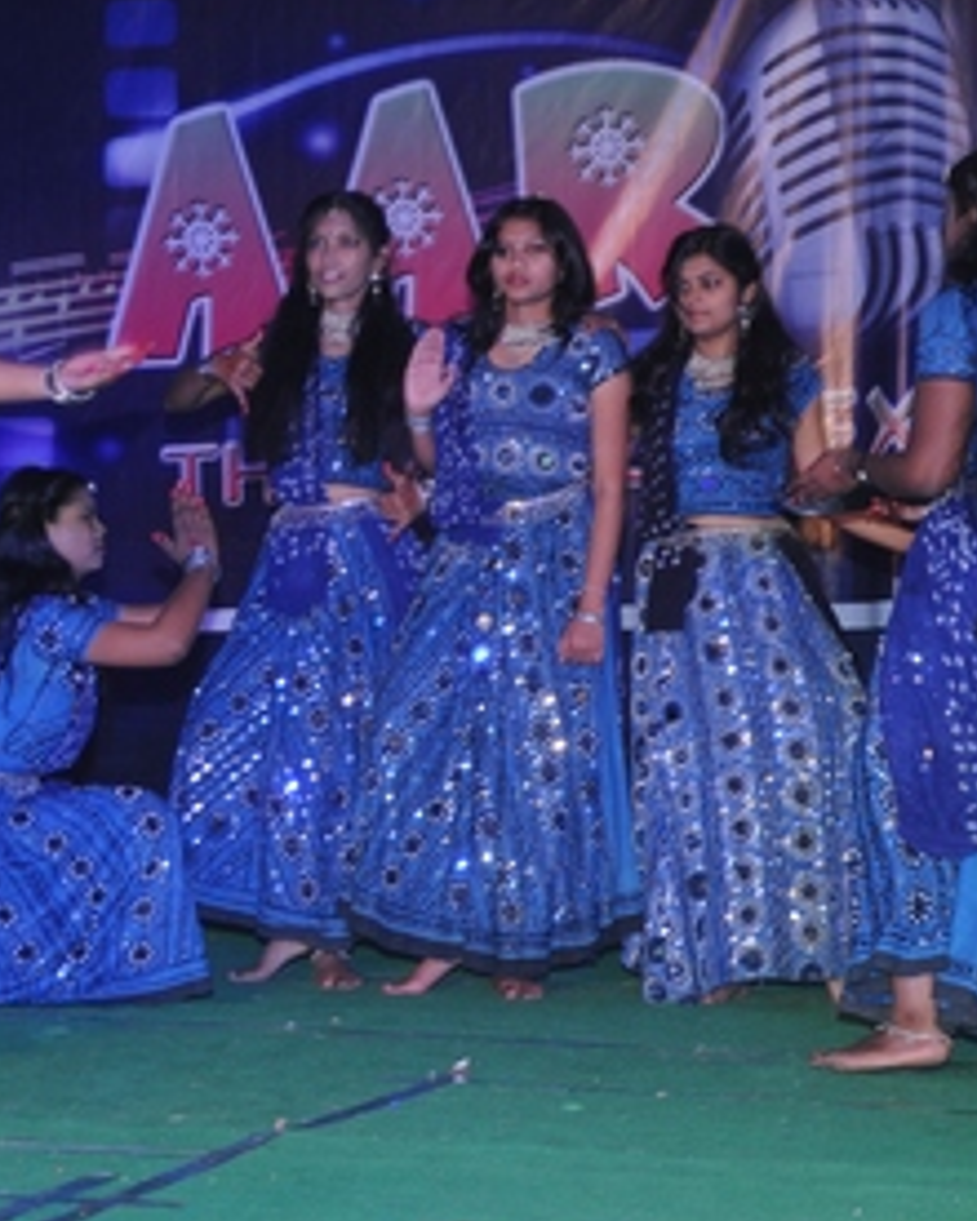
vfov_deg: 20.8
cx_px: 497
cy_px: 451
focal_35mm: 92
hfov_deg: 16.7
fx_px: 3325
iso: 400
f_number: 5.6
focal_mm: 30
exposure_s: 1/80
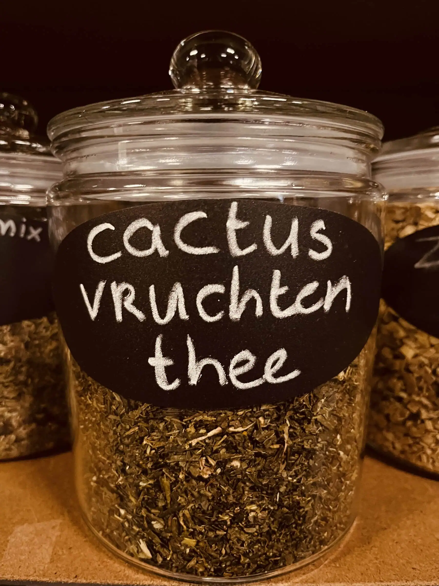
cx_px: 220
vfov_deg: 67.3
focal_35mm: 26
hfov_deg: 53.1
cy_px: 293
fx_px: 440
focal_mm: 5.1
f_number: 1.6
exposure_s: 1/25
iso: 640
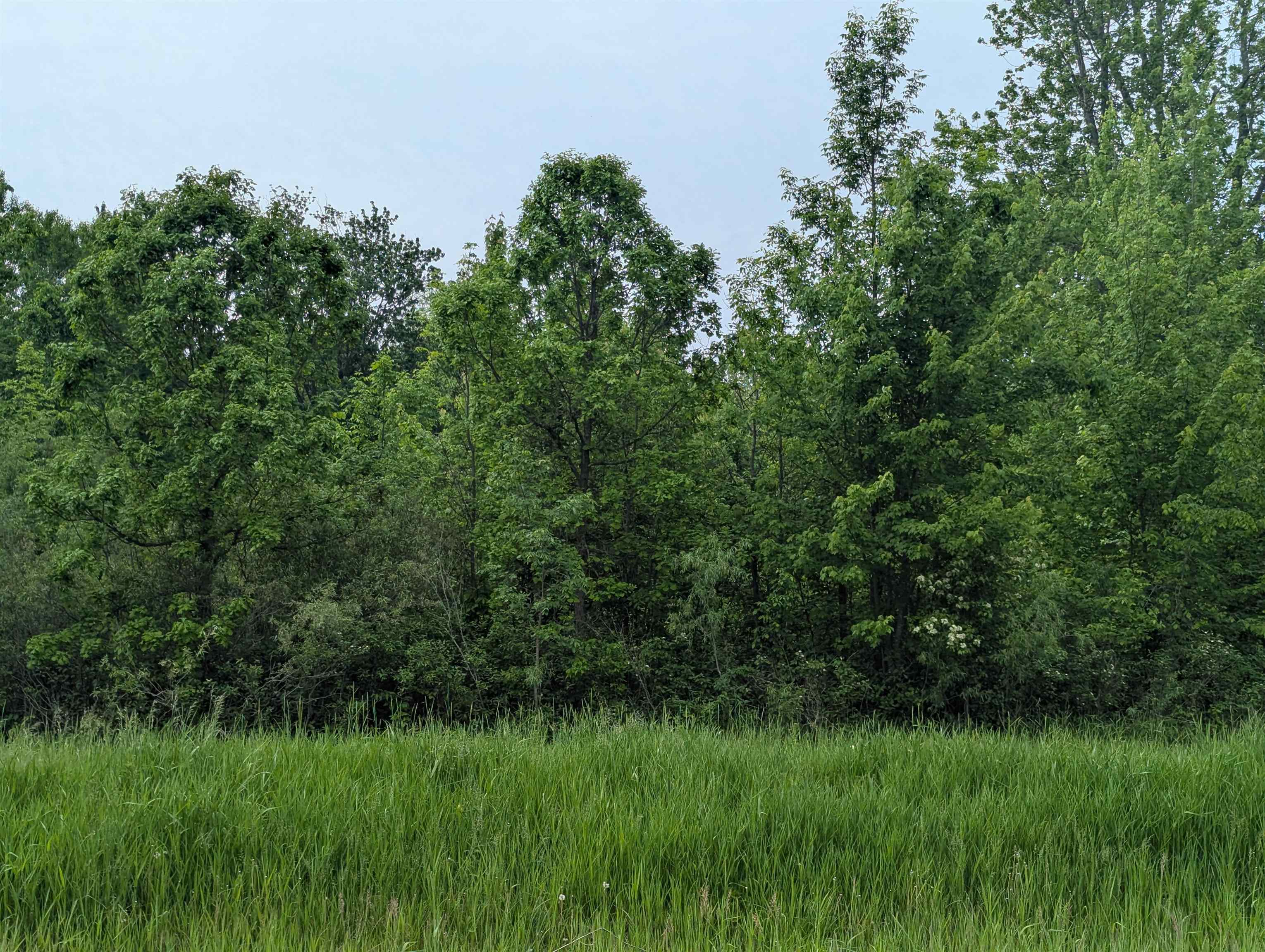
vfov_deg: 30.3
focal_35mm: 48
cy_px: 476
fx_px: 1757
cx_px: 632
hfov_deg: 39.6
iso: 38
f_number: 1.85
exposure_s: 1/1689
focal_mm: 6.81
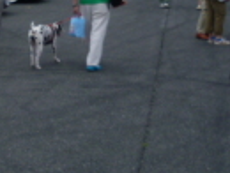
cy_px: -95
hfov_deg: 19.0
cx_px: -19
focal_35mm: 99
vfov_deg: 14.0
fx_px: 659
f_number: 9
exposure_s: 1/160
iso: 80
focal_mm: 5.4
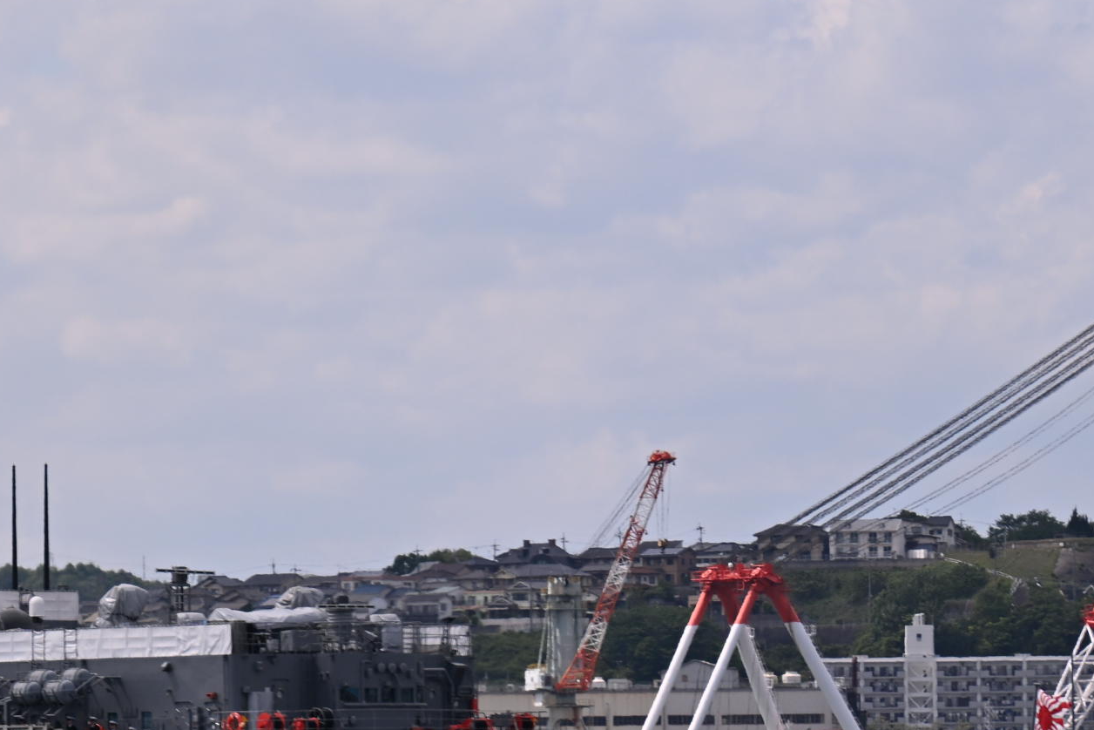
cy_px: 545
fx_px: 10486
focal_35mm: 345
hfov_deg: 5.9
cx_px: -443
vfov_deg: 4.0
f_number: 6.3
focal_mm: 105
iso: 100
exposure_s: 1/640
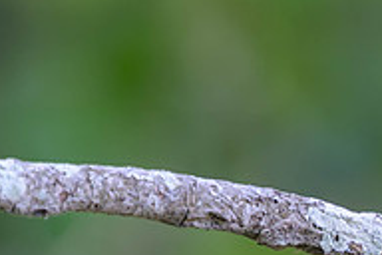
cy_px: 271
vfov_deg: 0.4
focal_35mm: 3534
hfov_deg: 0.6
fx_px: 37497
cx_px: 633
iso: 400
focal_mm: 560
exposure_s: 1/400
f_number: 4
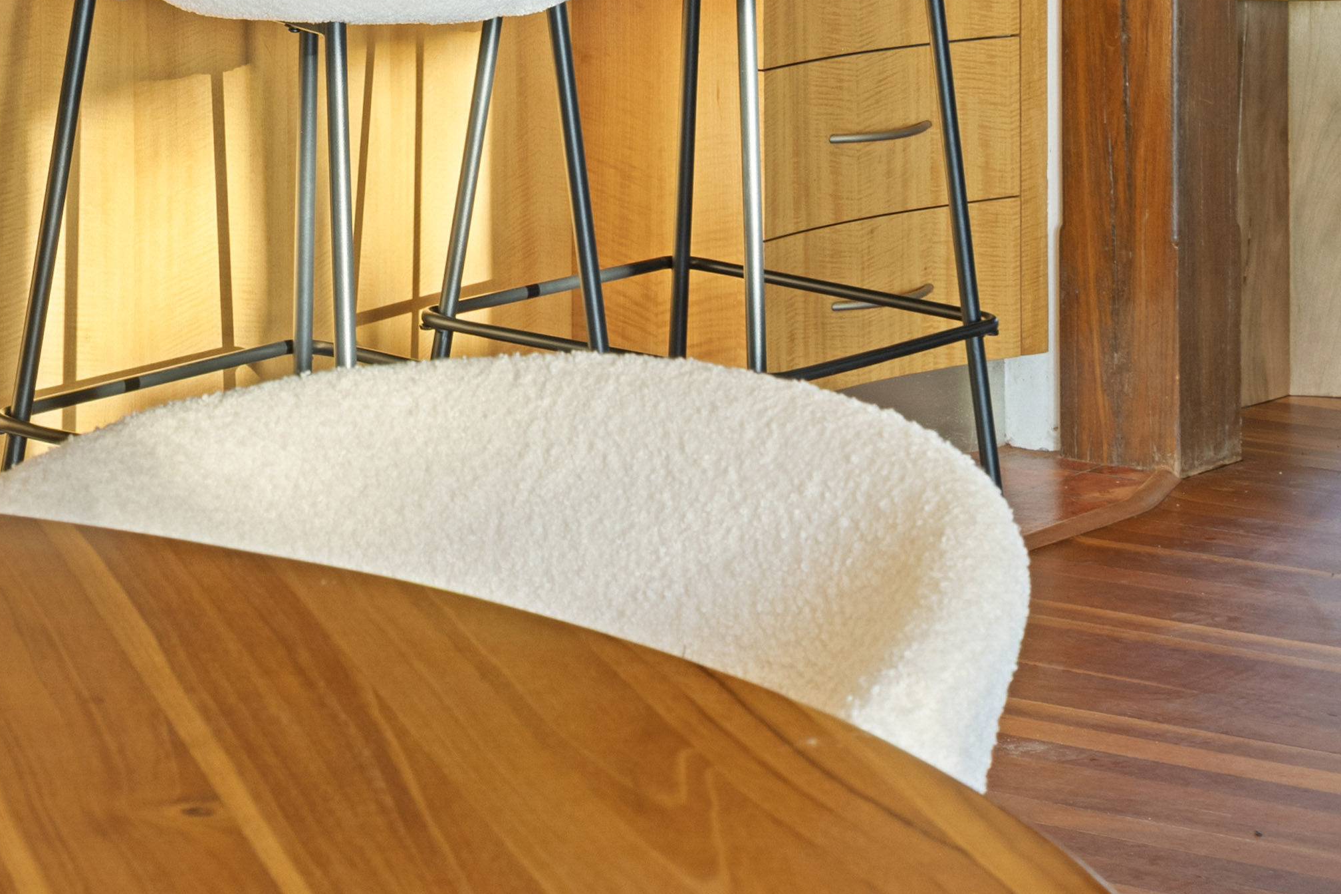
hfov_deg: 15.6
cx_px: 384
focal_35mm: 131
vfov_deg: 10.2
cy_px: -329
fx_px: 4879
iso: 200
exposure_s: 1/2
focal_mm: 32
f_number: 8
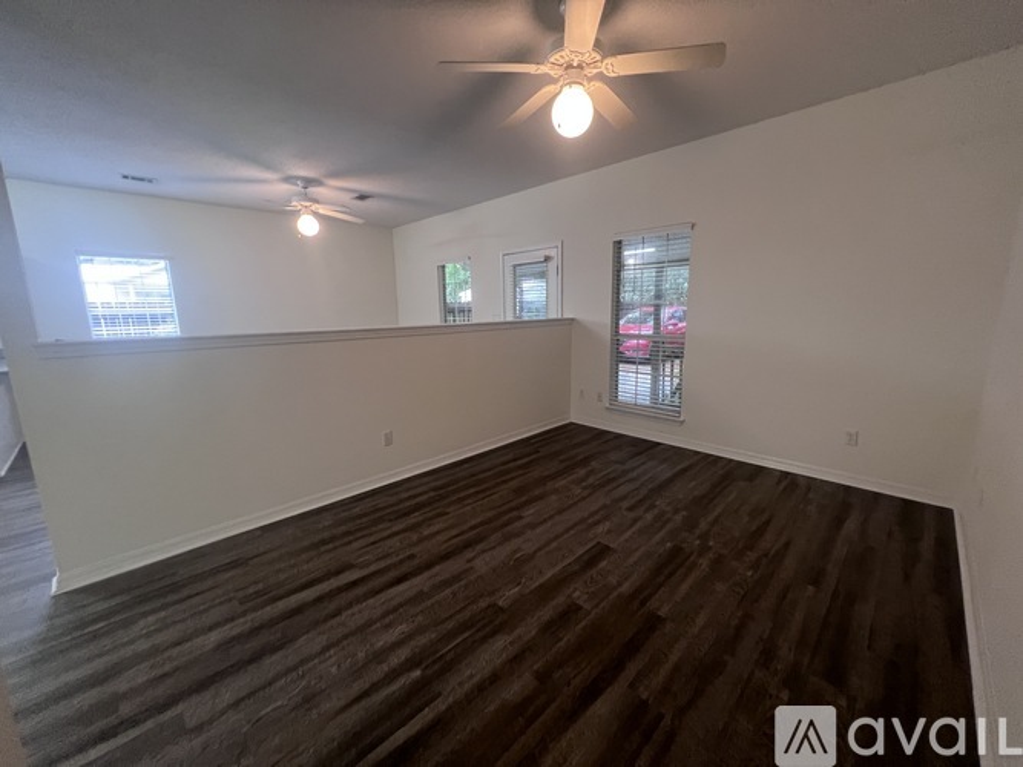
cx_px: 512
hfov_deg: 106.2
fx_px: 384
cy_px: 384
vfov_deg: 89.9
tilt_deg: -10.4
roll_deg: +0.7
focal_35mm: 13
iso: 400
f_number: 1.8
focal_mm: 1.57
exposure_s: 1/60
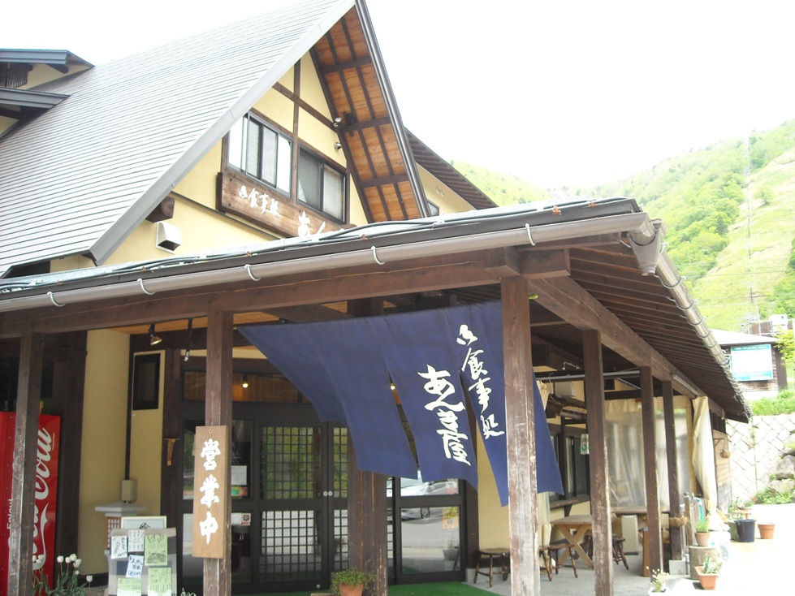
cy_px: 298
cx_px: 398
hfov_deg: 52.6
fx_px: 804
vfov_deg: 40.7
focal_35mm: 35
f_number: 2.8
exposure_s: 1/250
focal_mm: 5.7
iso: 141
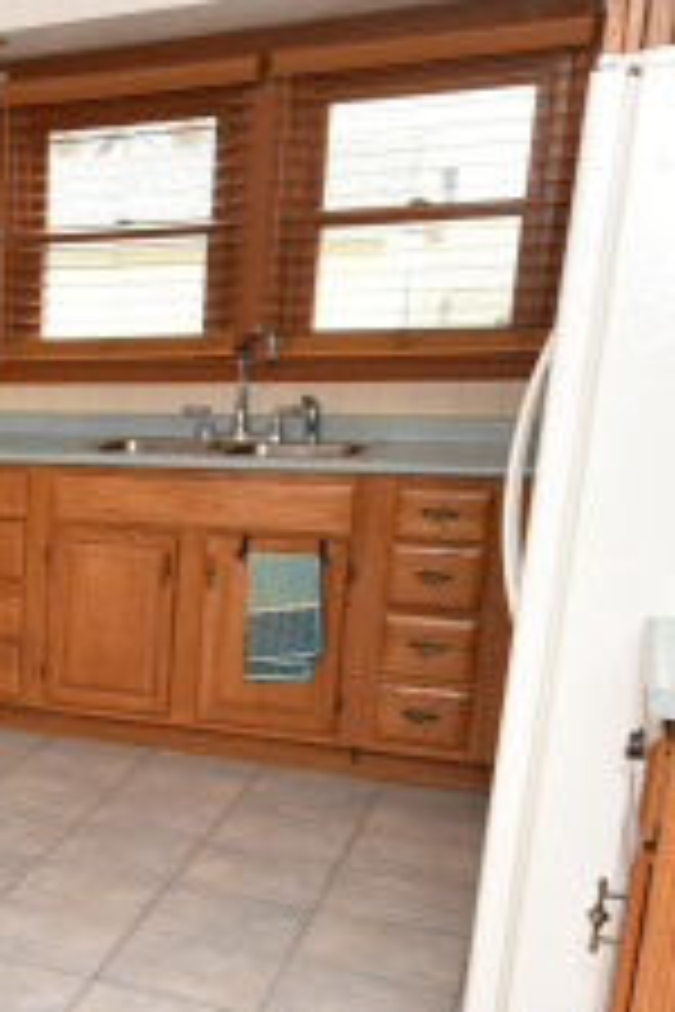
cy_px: 657
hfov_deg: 21.4
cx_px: -414
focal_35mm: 50
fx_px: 1406
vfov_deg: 39.2
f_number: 7.1
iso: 400
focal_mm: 10
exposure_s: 1/80
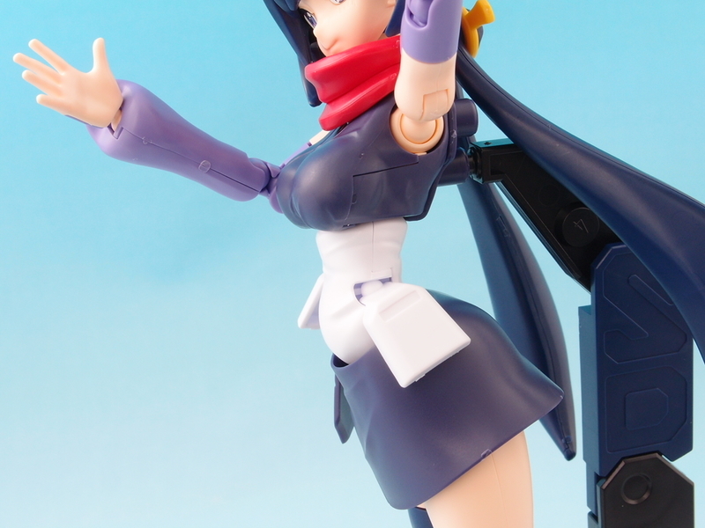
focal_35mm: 50
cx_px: 352
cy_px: 264
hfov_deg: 38.2
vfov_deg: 29.1
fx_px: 1018
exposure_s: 1
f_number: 8
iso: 100
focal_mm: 10.83
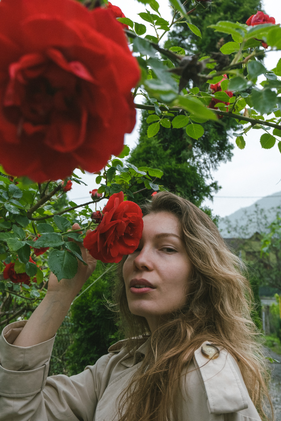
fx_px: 492
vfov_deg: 46.4
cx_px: 140
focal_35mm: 42
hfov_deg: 31.9
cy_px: 210
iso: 1600
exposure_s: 1/125
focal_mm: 28
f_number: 7.1
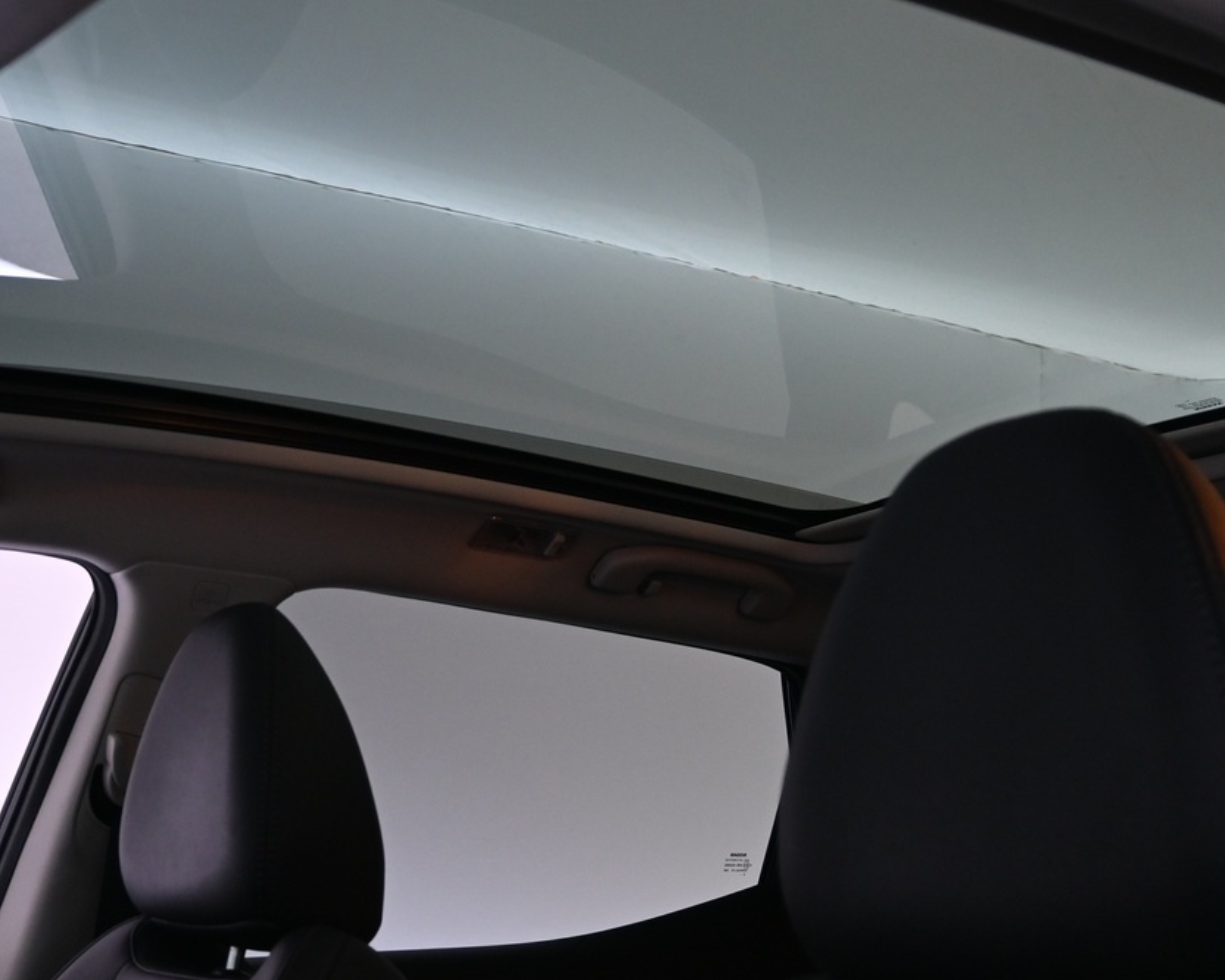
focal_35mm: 53
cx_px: 499
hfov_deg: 35.0
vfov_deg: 28.4
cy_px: 416
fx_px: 1939
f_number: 3.8
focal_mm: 19.5
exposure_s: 1/30
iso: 720
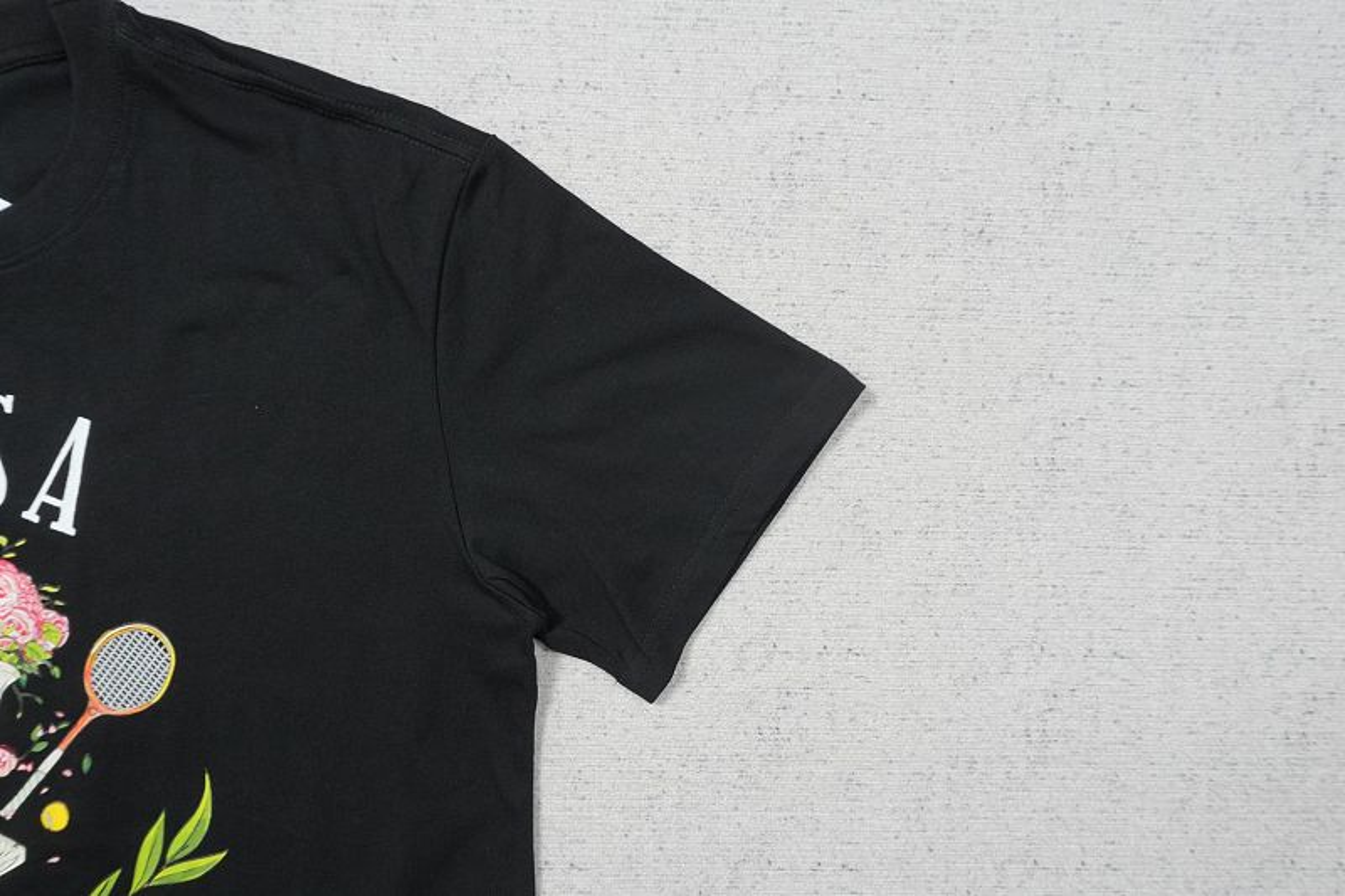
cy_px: 448
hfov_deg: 73.8
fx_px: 896
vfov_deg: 53.1
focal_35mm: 24
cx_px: 672
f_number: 10
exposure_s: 1/100
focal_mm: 16
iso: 1600
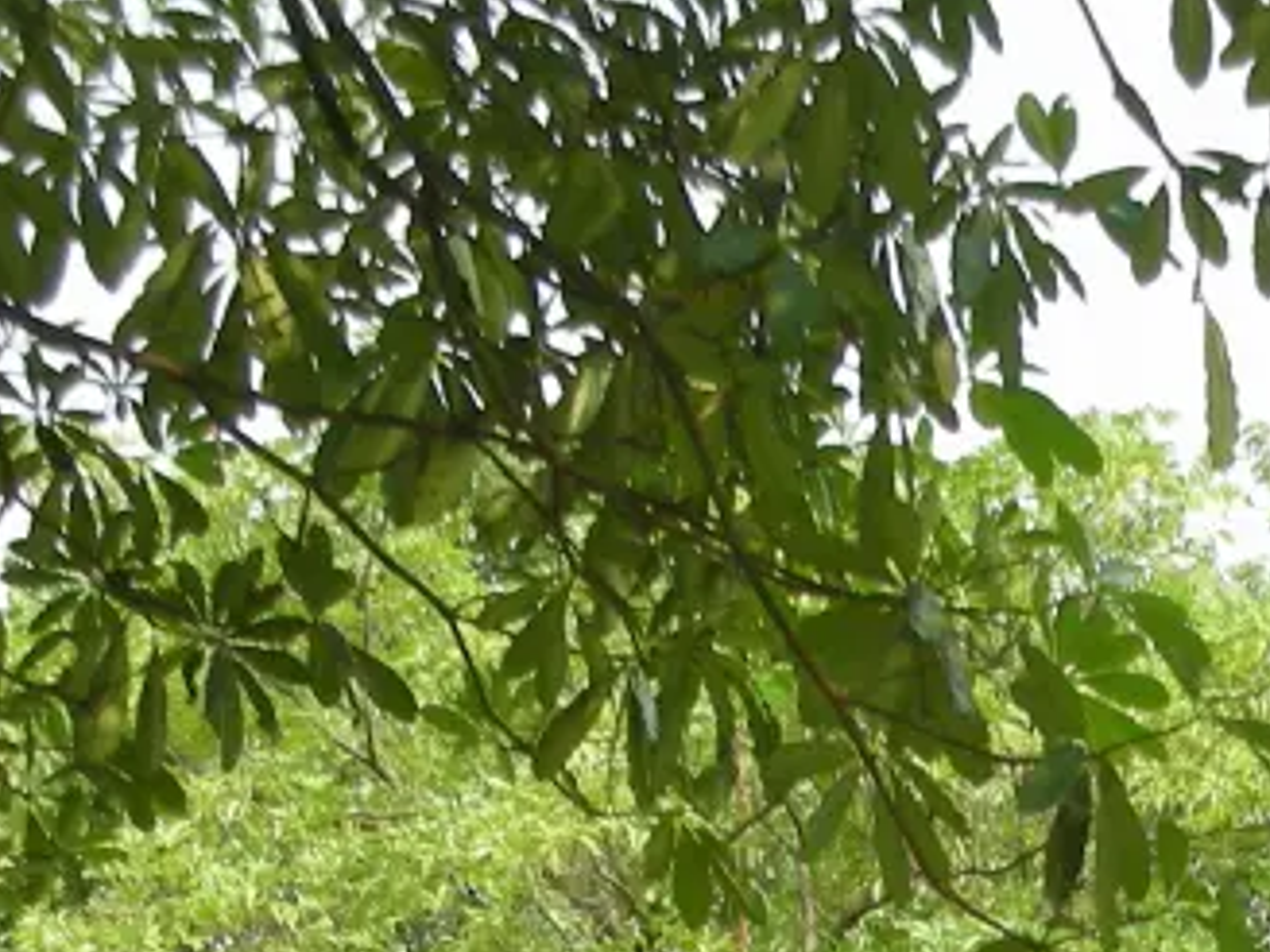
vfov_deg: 10.9
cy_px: 1691
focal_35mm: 128
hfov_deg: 15.2
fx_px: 4696
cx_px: 1189
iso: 50
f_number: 2.8
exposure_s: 1/264
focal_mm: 5.8
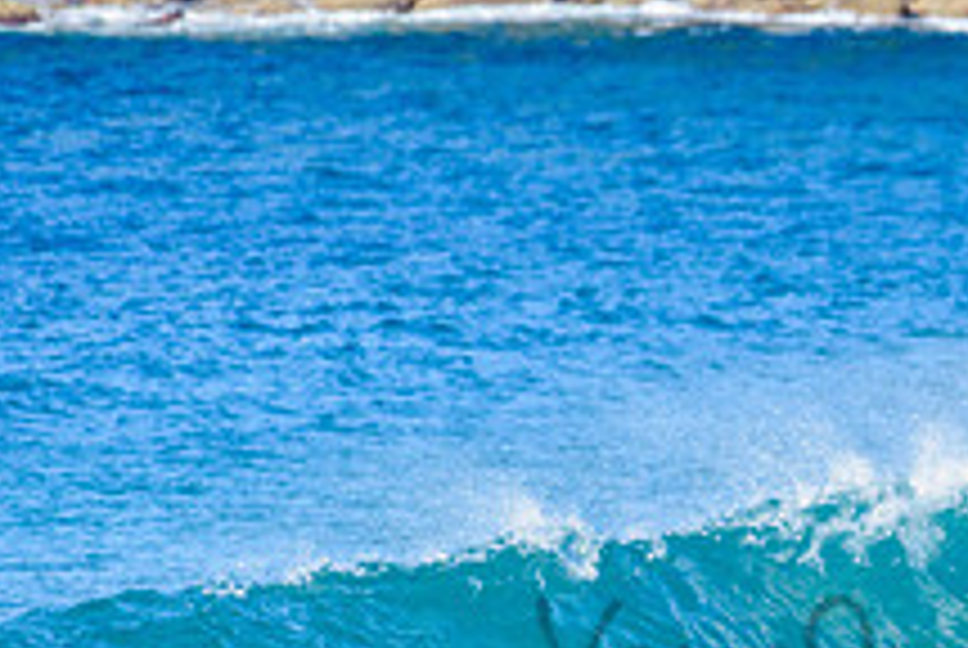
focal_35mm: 1653
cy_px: 497
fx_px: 44508
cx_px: 1295
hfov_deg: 1.2
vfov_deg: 0.8
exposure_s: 1/2000
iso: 280
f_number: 5.6
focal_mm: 500
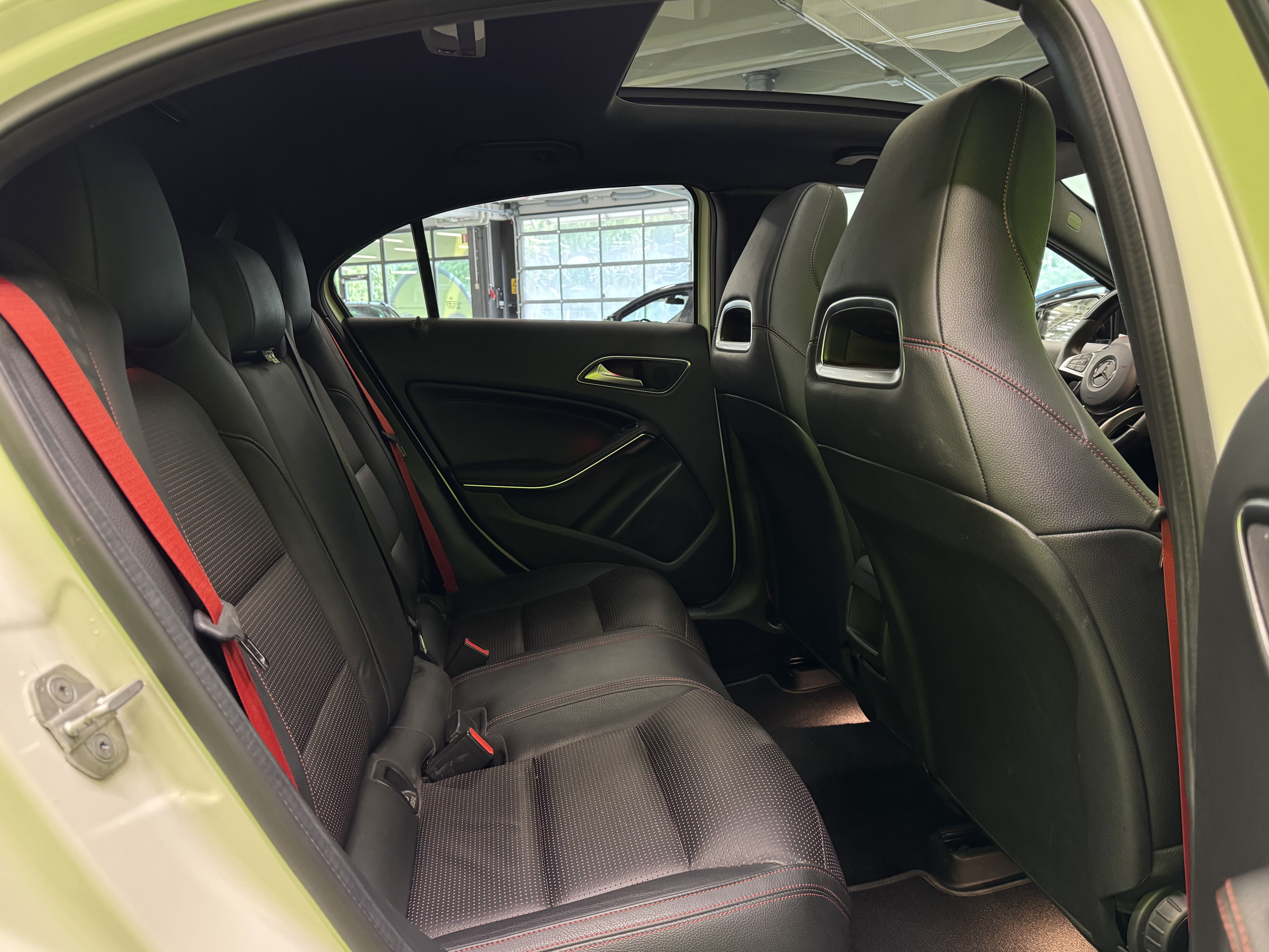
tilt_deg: -10.0
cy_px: 487
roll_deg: +1.5
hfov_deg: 69.4
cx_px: 645
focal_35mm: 25
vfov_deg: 54.9
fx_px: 916
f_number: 1.78
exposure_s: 1/33
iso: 640
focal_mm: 6.76
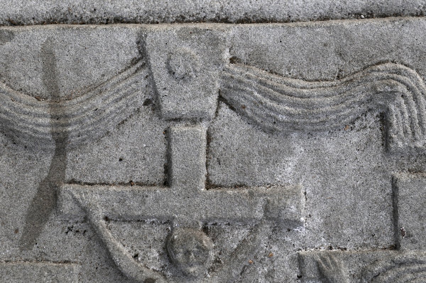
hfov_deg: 13.1
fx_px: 1861
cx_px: 213
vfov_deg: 8.7
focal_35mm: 158
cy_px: 142
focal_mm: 105
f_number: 10
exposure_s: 1/160
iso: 200
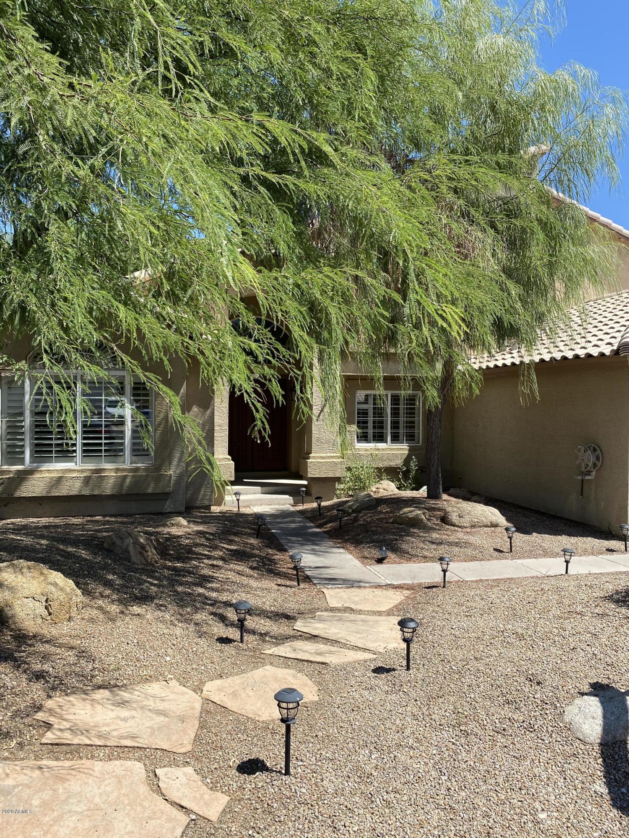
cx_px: 314
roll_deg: -0.5
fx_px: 630
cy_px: 419
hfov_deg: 53.1
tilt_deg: +0.1
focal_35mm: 26
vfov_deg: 67.3
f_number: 1.8
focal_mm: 4.25
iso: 32
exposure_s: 1/2183
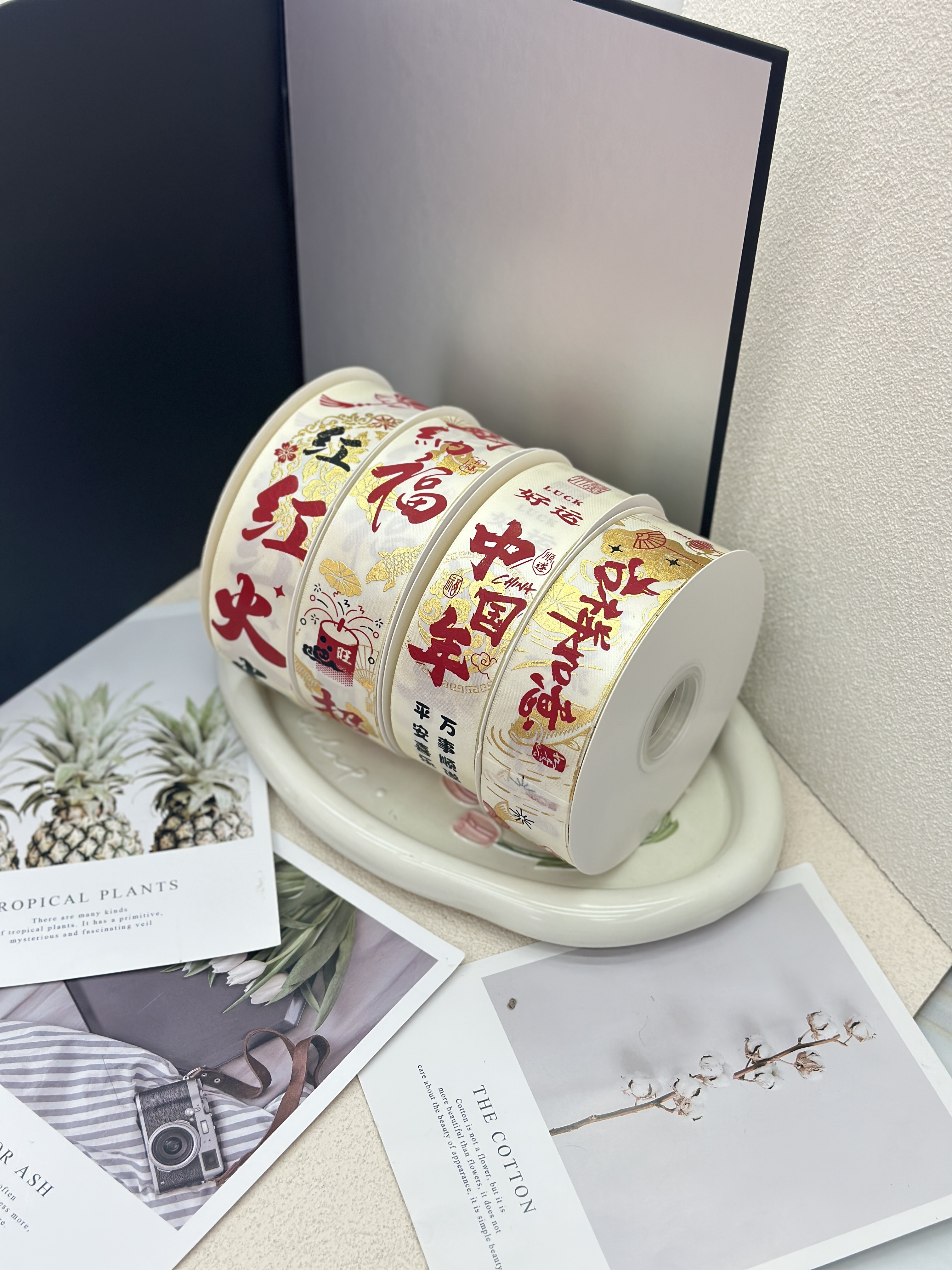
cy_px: 635
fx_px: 1760
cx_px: 476
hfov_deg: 30.3
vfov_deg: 39.7
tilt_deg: -45.0
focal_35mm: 48
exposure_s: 1/220
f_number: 1.78
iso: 80
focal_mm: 6.86
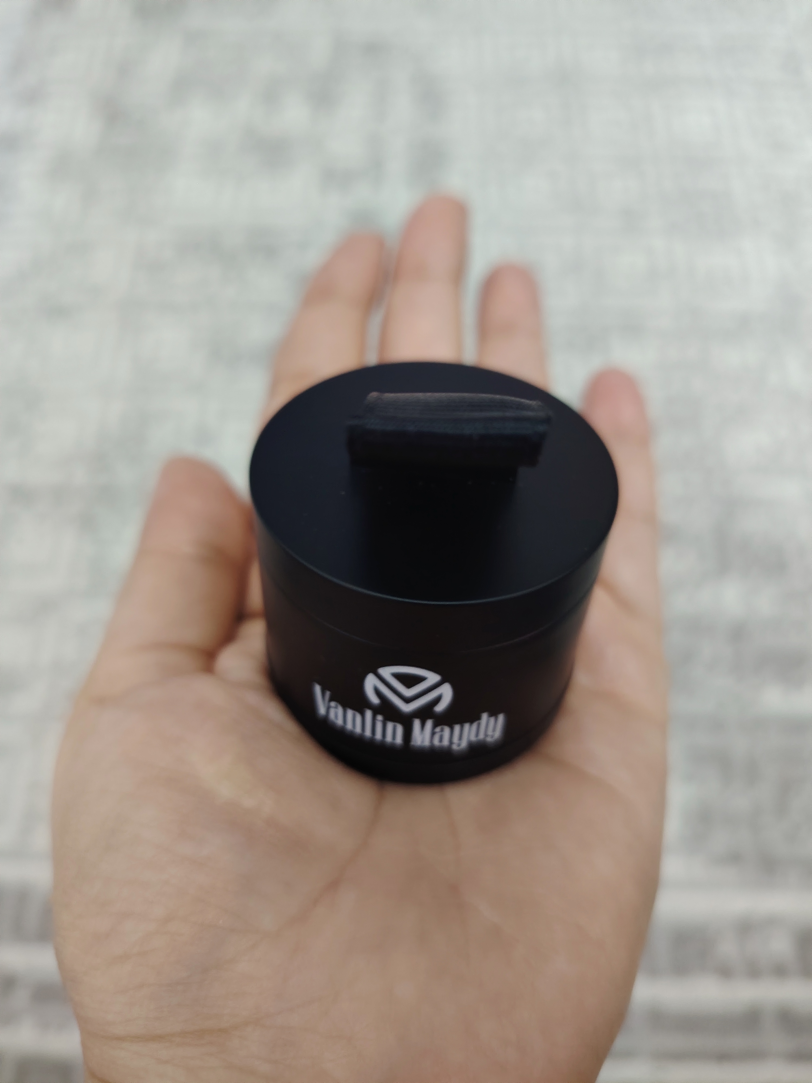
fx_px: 751
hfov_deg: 56.8
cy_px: 542
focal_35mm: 24
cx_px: 406
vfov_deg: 71.6
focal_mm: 5.25
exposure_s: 1/24
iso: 2191
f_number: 1.75
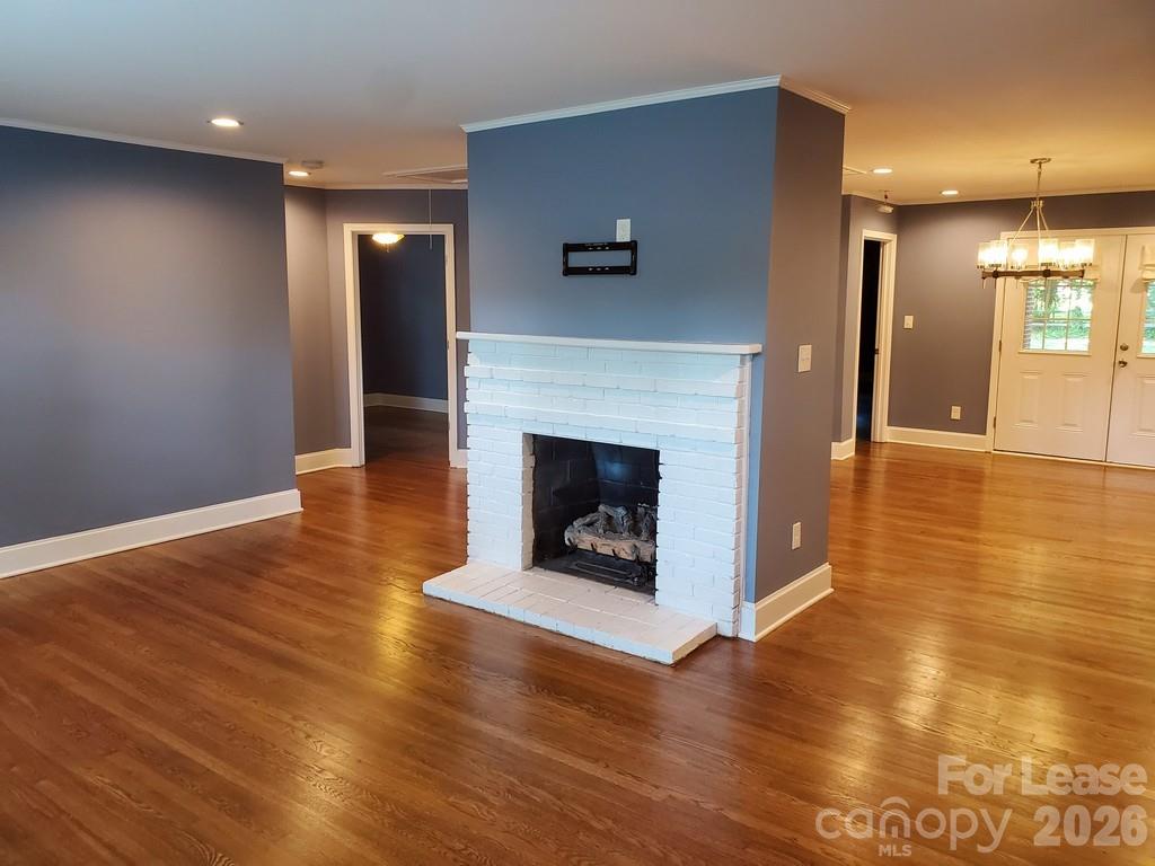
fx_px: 868
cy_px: 433
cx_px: 578
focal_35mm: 26
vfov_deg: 53.1
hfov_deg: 67.3
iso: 320
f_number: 2.4
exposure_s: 1/40
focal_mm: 4.3
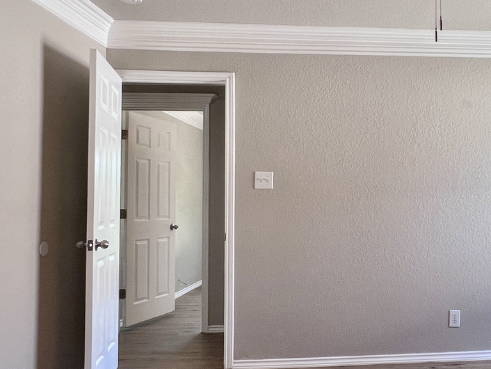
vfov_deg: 27.5
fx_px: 752
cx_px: 410
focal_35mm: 53
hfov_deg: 34.7
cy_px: 187
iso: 50
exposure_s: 1/2915
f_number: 1.5
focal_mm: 5.7
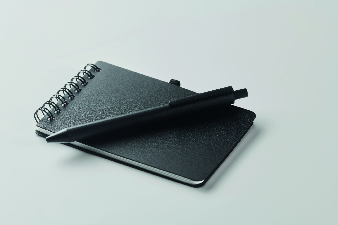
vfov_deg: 13.0
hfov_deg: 19.5
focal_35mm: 105
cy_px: 112
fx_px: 986
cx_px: 169
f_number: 14
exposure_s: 1/100
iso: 100
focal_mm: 105
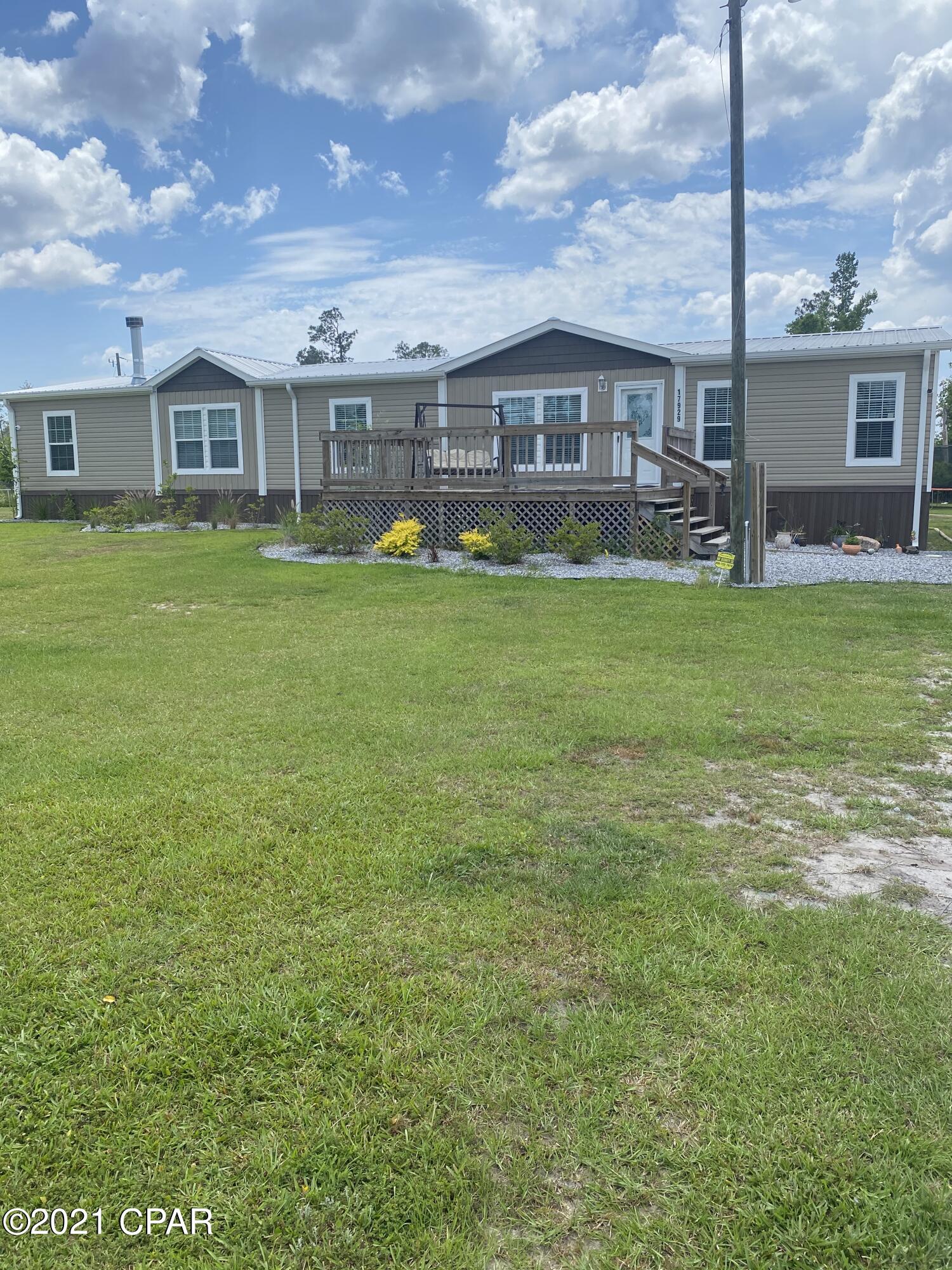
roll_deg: +0.8
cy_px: 635
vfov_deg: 67.3
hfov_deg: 53.1
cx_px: 476
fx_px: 953
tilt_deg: -8.6
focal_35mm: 26
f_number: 1.8
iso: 32
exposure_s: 1/2967
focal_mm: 4.25
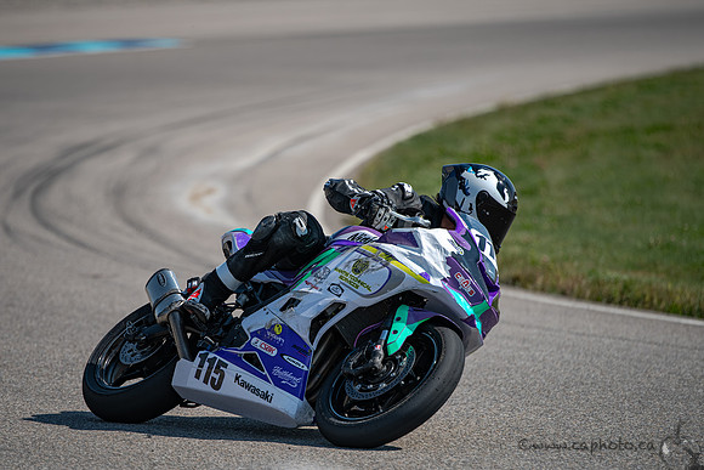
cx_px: 320
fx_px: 4816
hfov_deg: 8.4
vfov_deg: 5.6
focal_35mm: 246
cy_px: 286
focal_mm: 200
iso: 160
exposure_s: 1/6400
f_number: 2.8
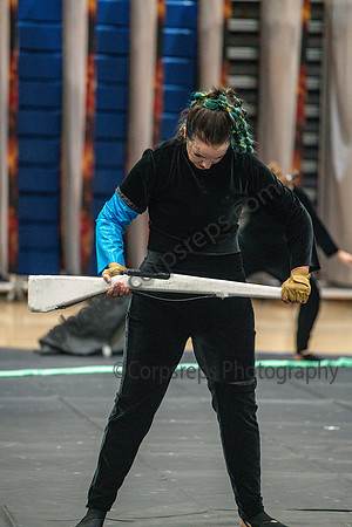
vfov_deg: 10.3
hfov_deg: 6.9
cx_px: 176
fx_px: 2933
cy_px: 264
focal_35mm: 200
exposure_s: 1/500
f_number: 4
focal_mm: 200
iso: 6400
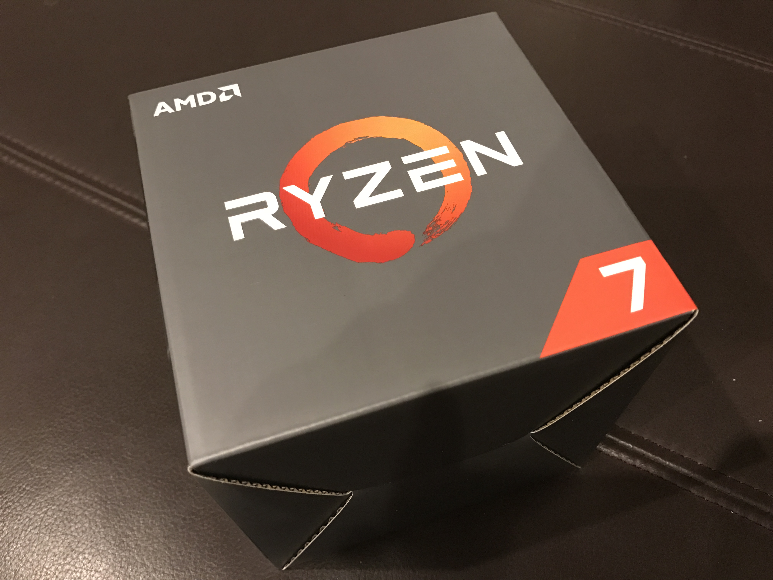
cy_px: 290
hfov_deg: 63.4
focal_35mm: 28
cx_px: 386
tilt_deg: -54.4
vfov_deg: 49.7
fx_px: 625
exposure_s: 1/7
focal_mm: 3.99
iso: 80
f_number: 1.8
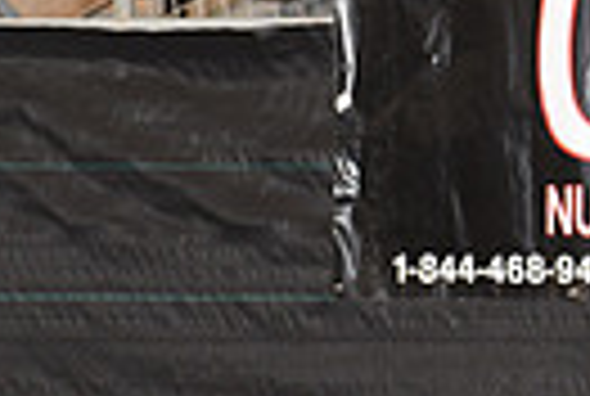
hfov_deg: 1.9
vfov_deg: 1.3
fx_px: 17395
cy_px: 529
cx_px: 1162
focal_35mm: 1059
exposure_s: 1/250
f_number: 5.6
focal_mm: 240
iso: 1000
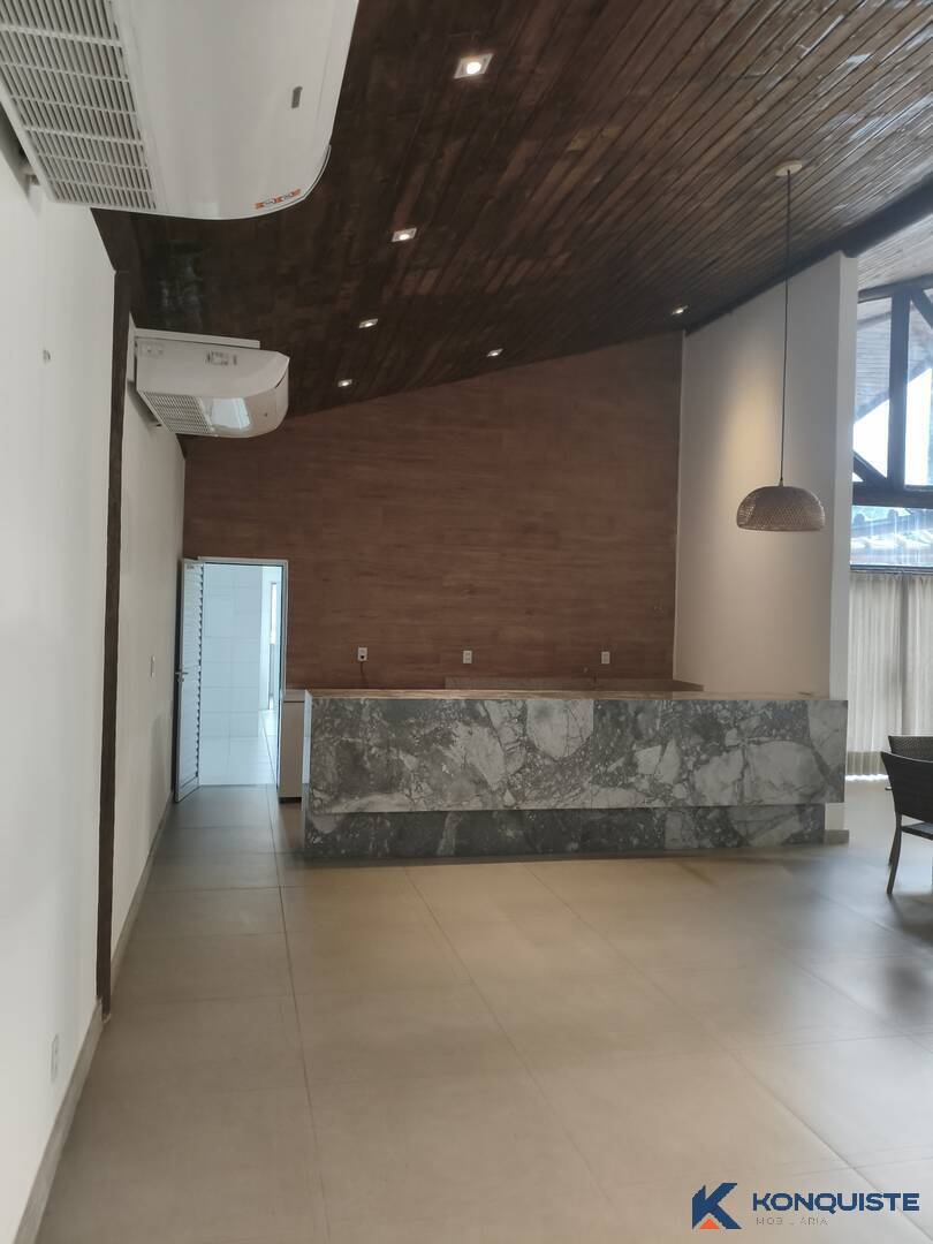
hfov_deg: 53.1
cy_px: 622
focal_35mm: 26
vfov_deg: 67.3
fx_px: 934
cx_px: 466
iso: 500
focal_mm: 4.94
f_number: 1.5
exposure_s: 1/120
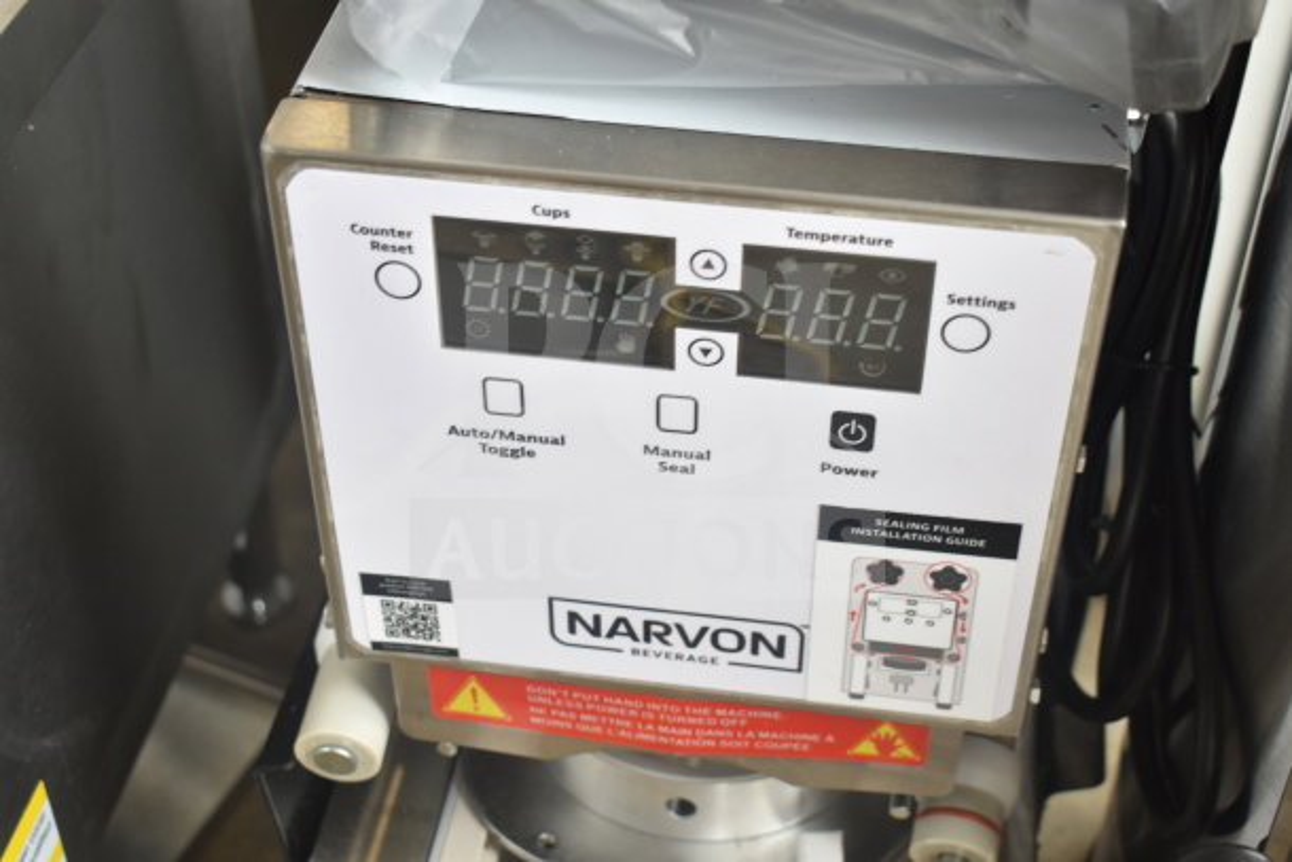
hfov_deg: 36.9
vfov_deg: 25.1
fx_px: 1938
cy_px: 431
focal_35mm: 54
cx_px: 646
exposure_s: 1/60
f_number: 4.8
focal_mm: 36
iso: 500
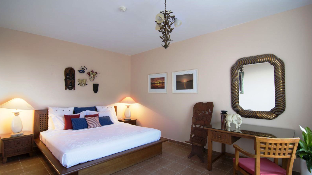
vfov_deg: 62.3
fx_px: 145
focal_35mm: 18
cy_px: 92
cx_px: 156
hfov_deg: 94.2
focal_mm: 11
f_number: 11
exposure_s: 3
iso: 200
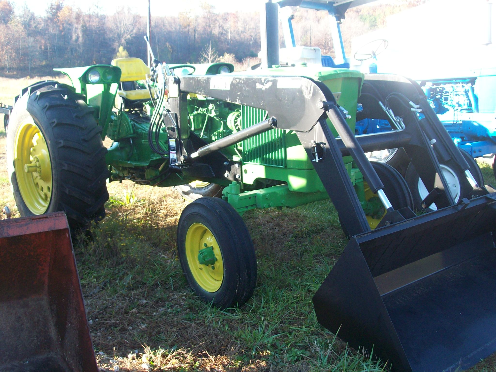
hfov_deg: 42.1
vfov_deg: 32.2
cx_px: 248
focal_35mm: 45
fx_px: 645
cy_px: 186
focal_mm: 7.6
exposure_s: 1/92.9
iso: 80
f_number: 3
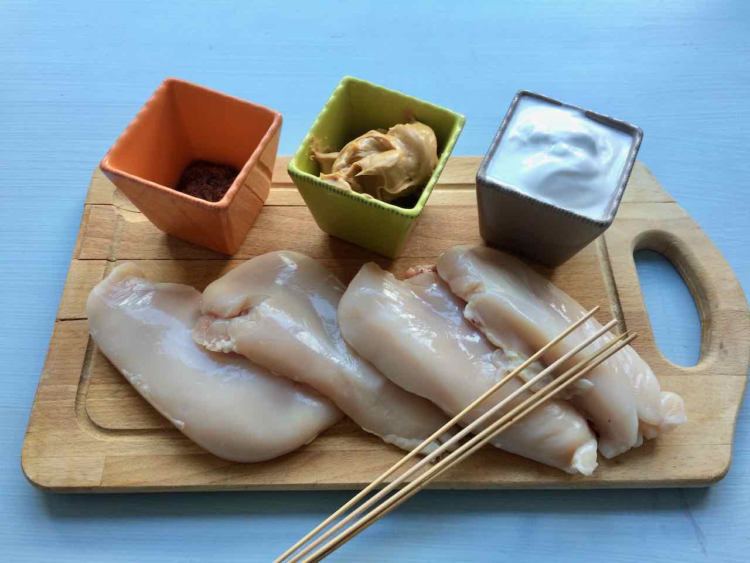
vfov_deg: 48.2
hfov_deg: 61.7
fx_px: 628
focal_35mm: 29
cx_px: 375
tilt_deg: -61.2
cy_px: 282
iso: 40
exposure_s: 1/50
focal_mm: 4.15
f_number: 2.2
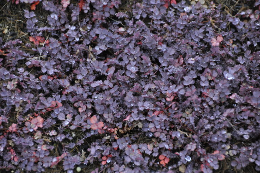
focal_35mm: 300
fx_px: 2164
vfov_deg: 4.6
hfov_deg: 6.9
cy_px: 86
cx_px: 130
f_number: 6.3
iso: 800
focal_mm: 200
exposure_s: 1/250
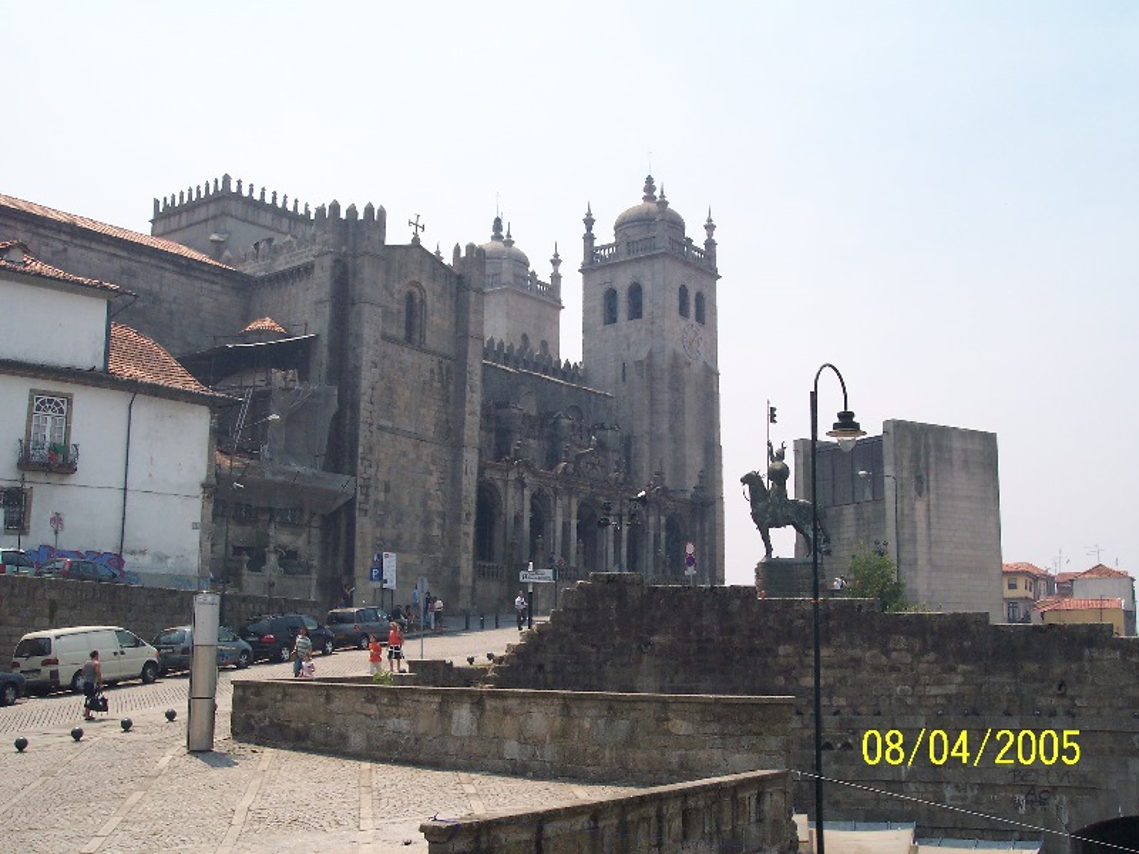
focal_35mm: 38
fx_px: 1250
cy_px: 427
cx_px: 570
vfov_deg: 37.7
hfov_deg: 49.0
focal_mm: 8
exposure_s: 1/700
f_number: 4.8
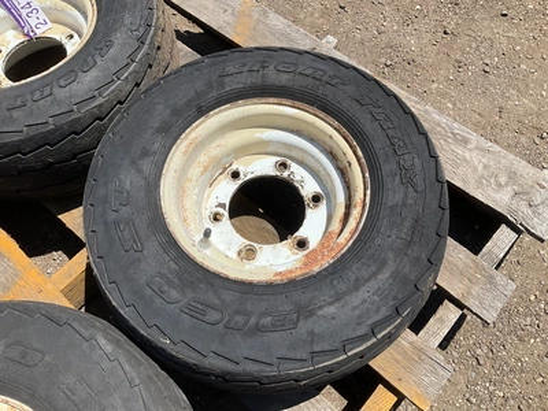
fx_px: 459
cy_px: 206
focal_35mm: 29
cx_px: 274
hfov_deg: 61.7
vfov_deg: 48.2
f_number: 1.8
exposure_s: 1/1984
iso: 25
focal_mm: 3
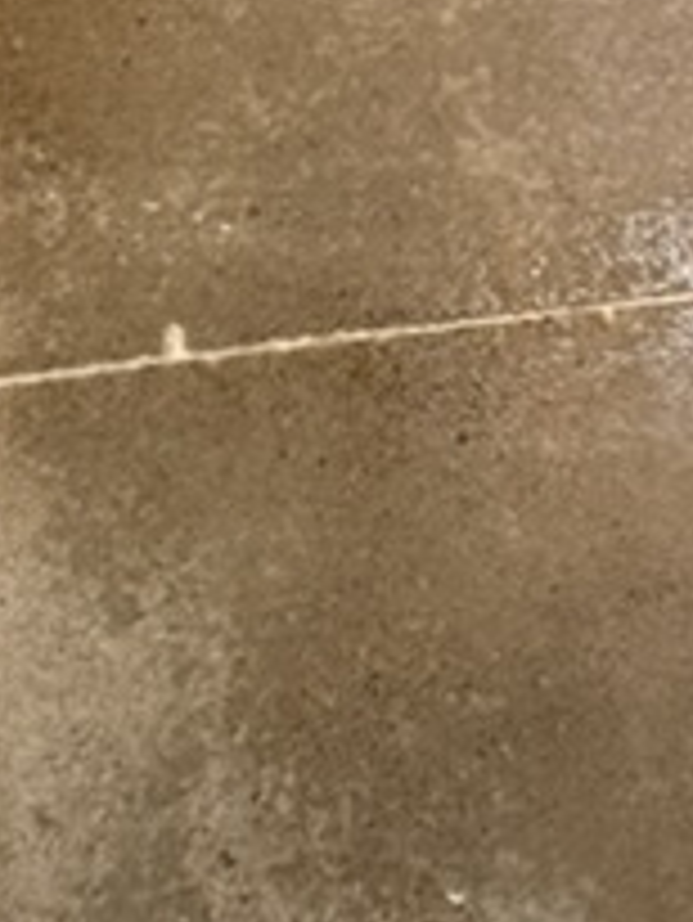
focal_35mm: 120
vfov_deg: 12.9
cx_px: 302
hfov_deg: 12.4
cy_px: -1223
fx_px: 3200
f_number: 1.78
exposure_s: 1/60
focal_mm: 6.76
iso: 250
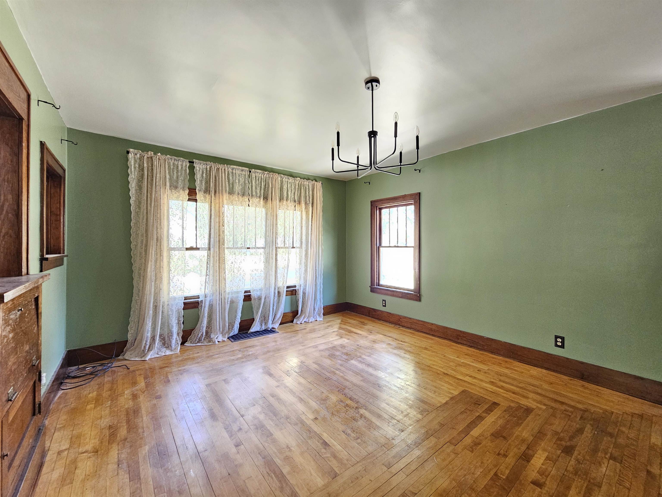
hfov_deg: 106.2
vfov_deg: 89.9
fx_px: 249
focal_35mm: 13
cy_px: 248
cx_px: 331
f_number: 2.2
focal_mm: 2.2
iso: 320
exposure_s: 1/40
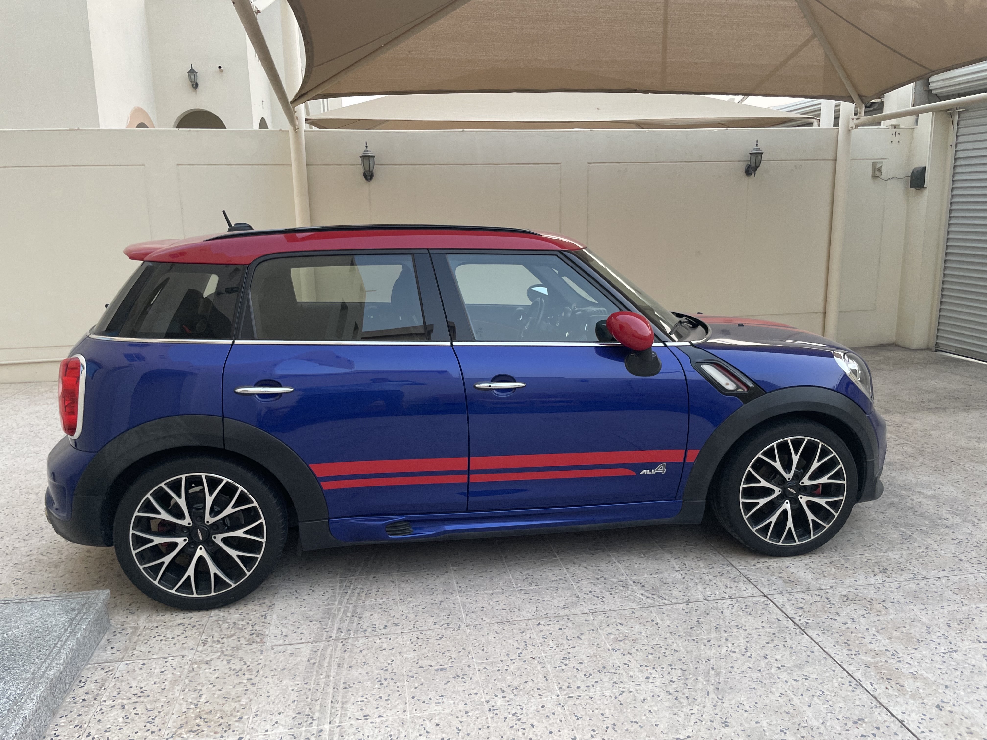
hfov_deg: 67.3
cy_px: 370
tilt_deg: -11.9
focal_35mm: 26
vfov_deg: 53.1
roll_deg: +1.2
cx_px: 494
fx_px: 741
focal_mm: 4.2
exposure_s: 1/100
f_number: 1.6
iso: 125
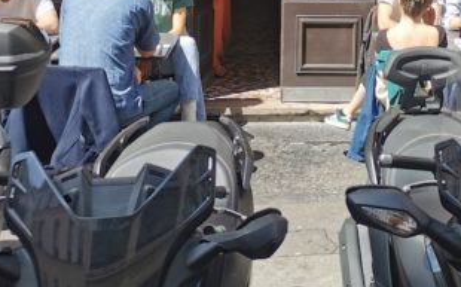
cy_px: -67
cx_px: 415
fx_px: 891
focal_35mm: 71
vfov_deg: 17.4
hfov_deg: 27.9
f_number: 1.8
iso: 50
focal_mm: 5.58
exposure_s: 1/840
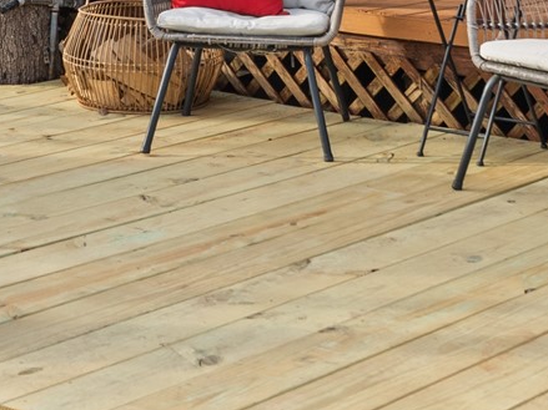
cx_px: 225
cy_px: -177
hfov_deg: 16.5
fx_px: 1883
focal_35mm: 119
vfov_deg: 12.0
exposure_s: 1/80
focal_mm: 25
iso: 320
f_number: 8
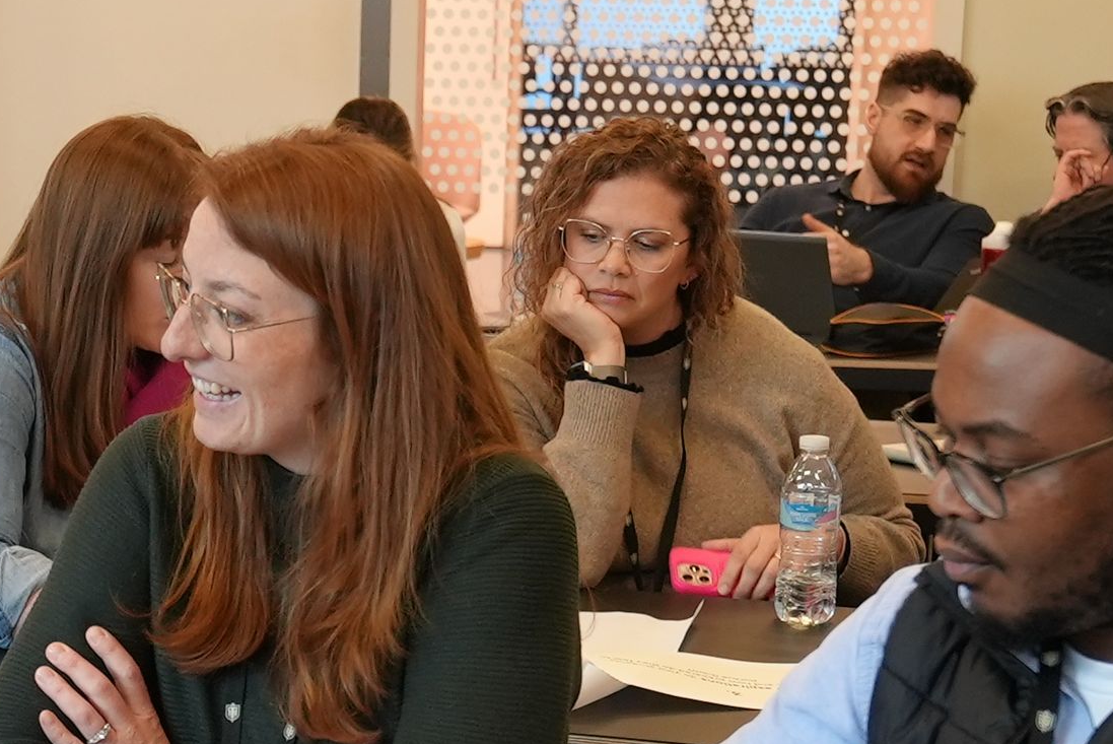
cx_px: 149
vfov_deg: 12.9
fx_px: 3248
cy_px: 759
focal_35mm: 105
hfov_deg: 19.2
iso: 2000
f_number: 4
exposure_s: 1/160
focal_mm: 30
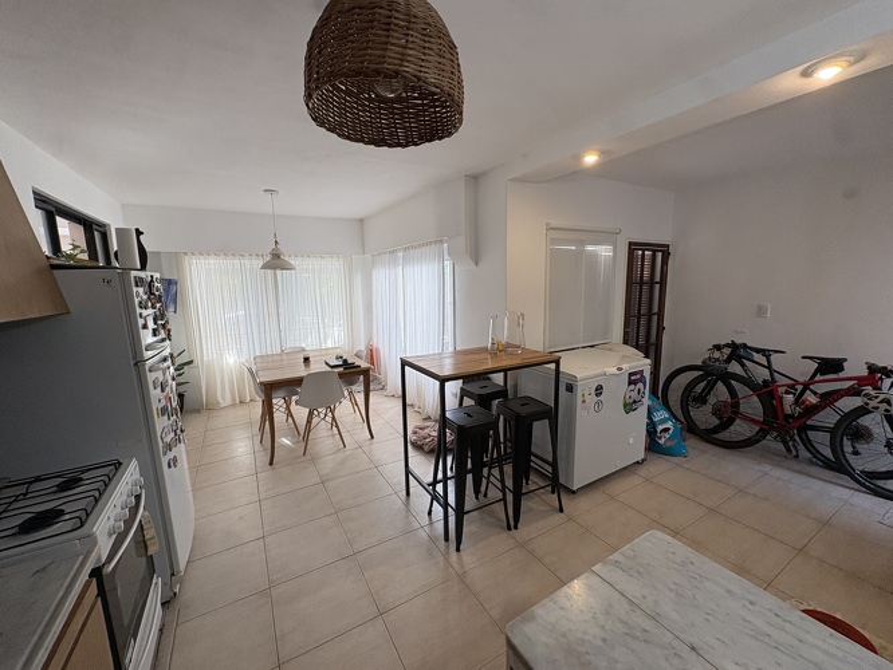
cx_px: 446
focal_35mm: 14
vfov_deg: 85.7
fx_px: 361
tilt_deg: -8.4
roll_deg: +1.7
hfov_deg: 102.0
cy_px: 335
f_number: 2.2
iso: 100
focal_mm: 2.22
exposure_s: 1/99
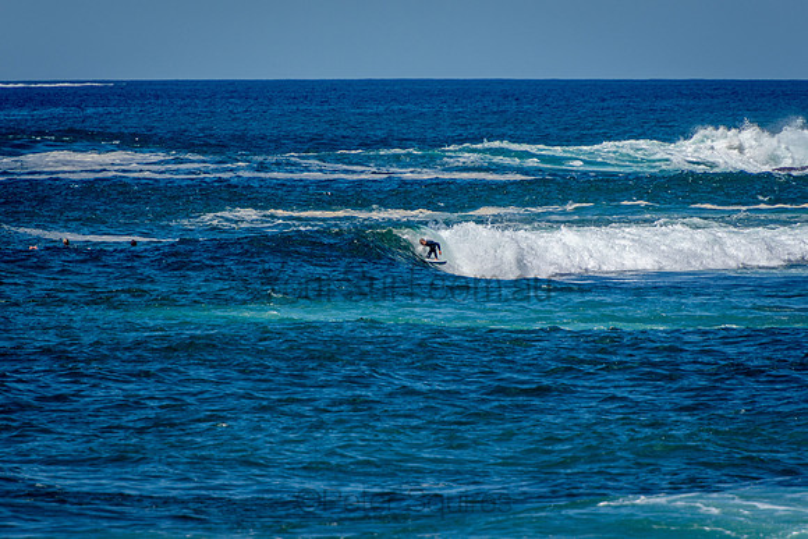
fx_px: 14025
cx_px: 404
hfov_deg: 3.3
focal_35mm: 625
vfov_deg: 2.2
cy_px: 270
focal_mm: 400
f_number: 5.6
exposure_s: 1/2000
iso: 320
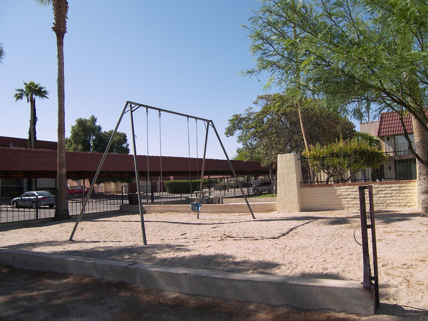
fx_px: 346
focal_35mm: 28
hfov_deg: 63.1
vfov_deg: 49.7
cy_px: 153
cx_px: 246
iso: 50
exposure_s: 1/1000
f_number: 2.8
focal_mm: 5
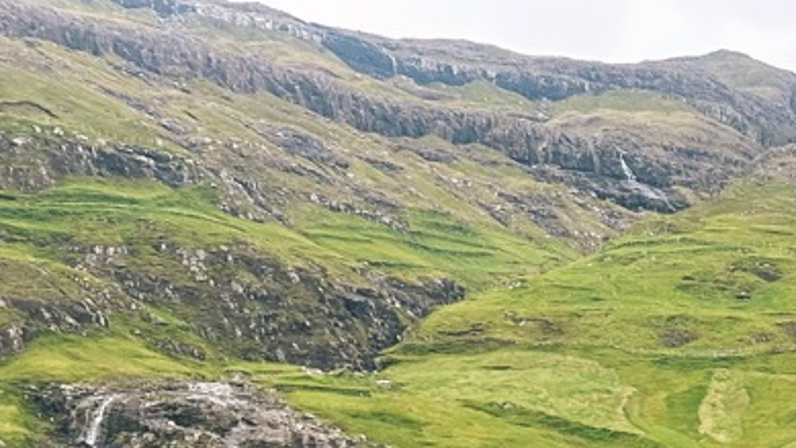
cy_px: 955
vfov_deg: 12.1
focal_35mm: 86
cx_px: 1258
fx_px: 1816
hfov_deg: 20.4
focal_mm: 6.86
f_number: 1.78
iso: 64
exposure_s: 1/134
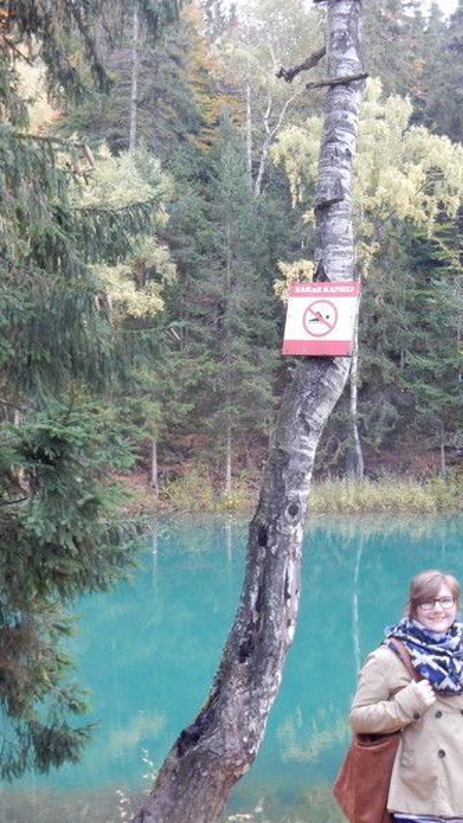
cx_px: 327
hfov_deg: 22.5
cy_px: 413
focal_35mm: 53
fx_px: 1157
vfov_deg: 39.2
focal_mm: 6.4
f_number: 4
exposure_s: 1/30
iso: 180
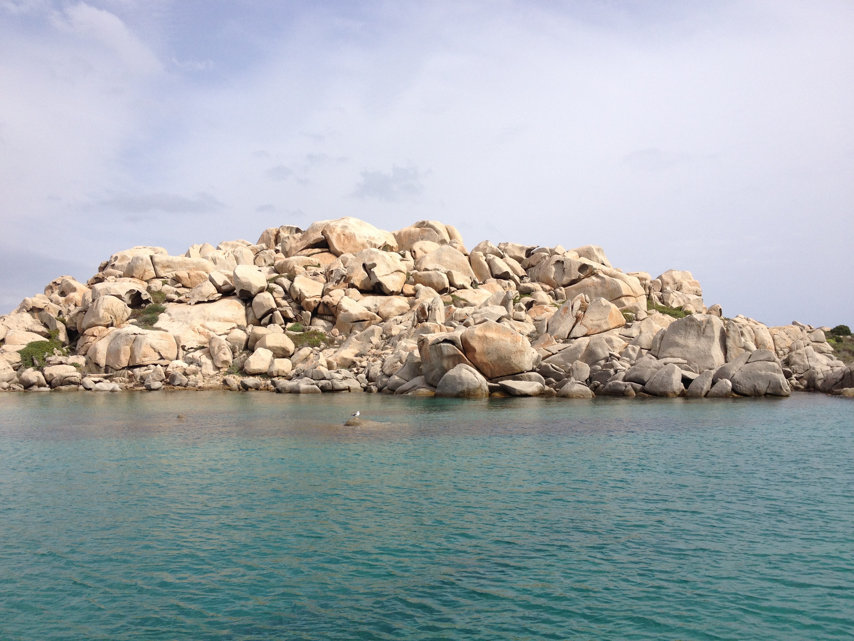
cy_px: 320
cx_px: 427
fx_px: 863
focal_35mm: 35
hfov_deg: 52.6
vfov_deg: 40.7
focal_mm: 4.28
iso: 64
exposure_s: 1/2404
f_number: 2.4
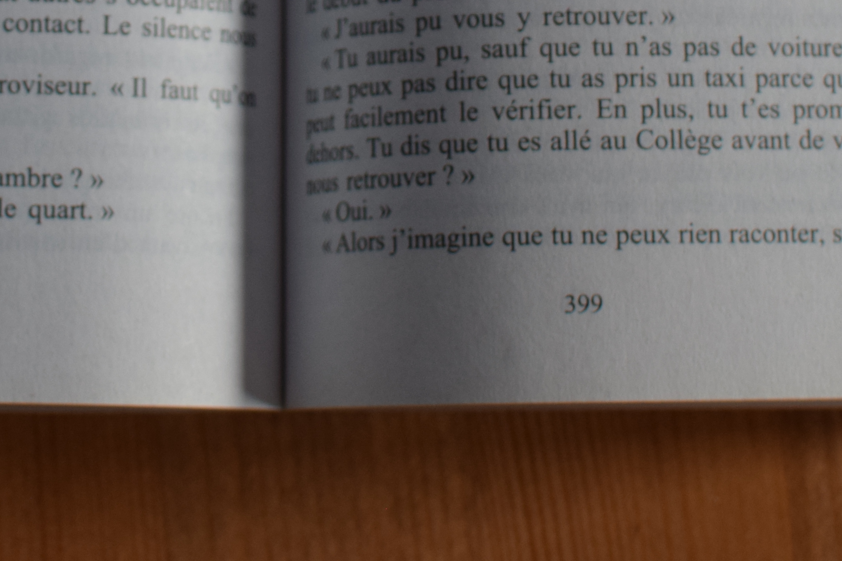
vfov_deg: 9.3
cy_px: -187
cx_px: 278
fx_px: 3400
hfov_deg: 14.1
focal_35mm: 145
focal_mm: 35
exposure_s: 1/60
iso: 450
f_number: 4
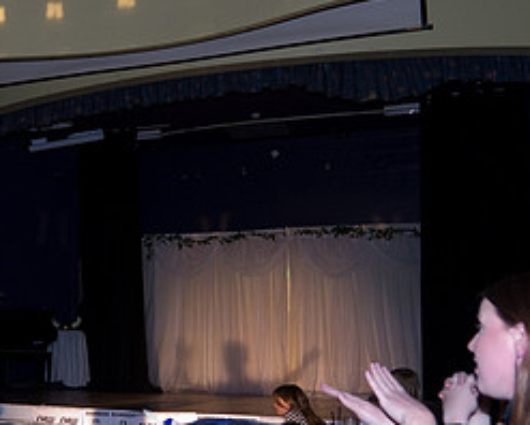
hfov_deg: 31.0
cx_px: -28
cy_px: 205
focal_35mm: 55
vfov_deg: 27.6
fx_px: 863
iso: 1000
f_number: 2.8
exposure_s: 1/180
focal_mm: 17.01
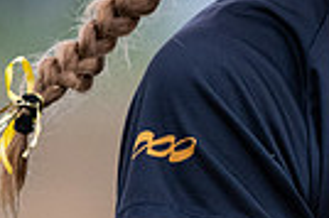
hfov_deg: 1.1
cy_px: 119
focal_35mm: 1955
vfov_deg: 0.7
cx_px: 388
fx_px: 17845
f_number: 4
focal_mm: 300
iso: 1600
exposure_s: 1/2500
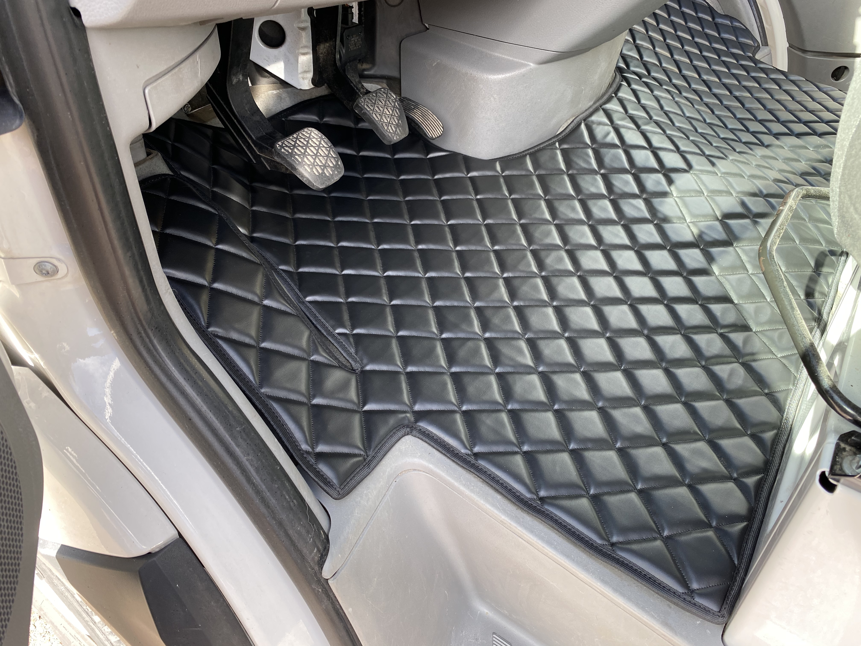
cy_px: 323
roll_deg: -2.6
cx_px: 430
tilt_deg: -40.0
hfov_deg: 67.3
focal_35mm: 26
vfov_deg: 53.1
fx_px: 647
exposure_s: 1/121
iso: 50
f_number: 1.8
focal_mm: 4.25
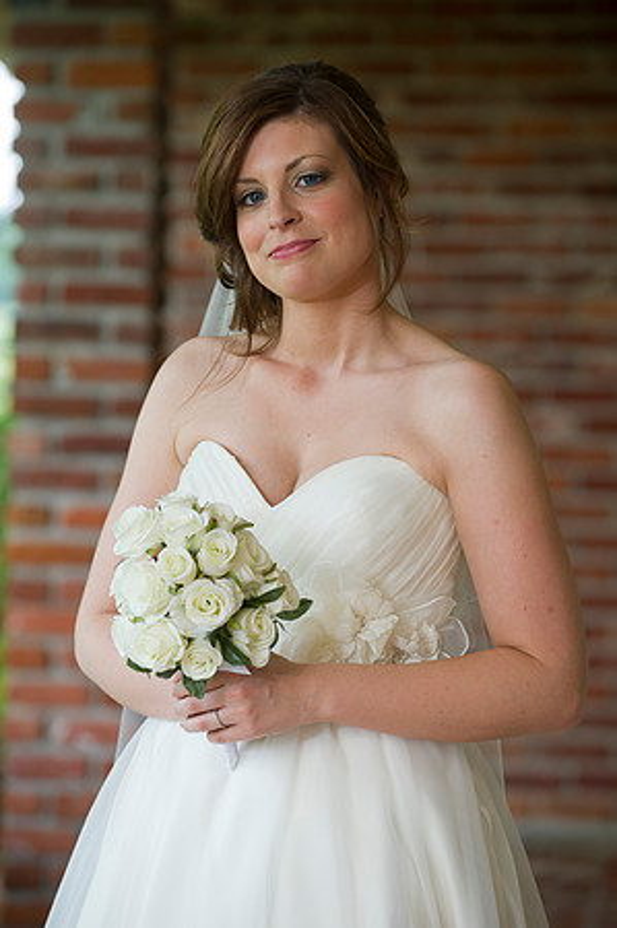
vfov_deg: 14.7
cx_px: 308
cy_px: 464
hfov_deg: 9.8
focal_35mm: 140
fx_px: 3607
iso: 500
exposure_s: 1/250
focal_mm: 140
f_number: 3.5
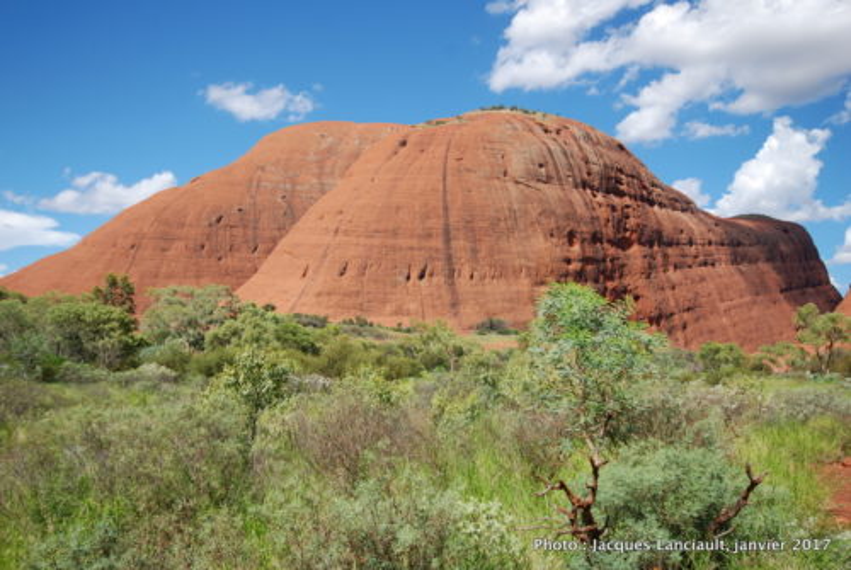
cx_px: 426
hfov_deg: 64.5
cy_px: 285
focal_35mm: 28
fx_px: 675
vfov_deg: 45.8
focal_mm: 19
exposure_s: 1/320
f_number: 5.6
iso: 100
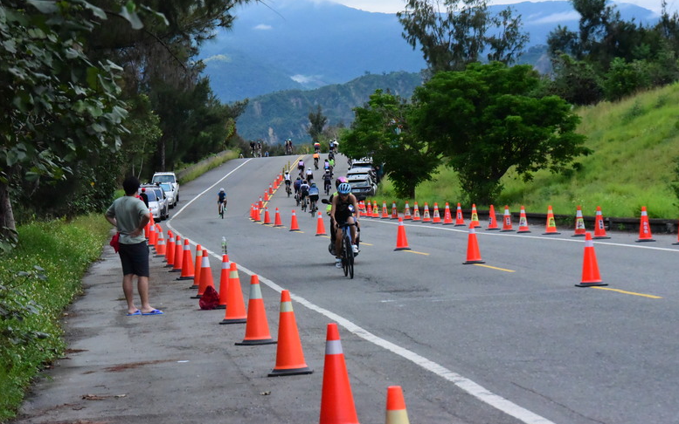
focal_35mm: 133
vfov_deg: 9.9
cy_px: 204
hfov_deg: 15.7
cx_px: 339
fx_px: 2462
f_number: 13
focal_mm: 130
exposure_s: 1/2500
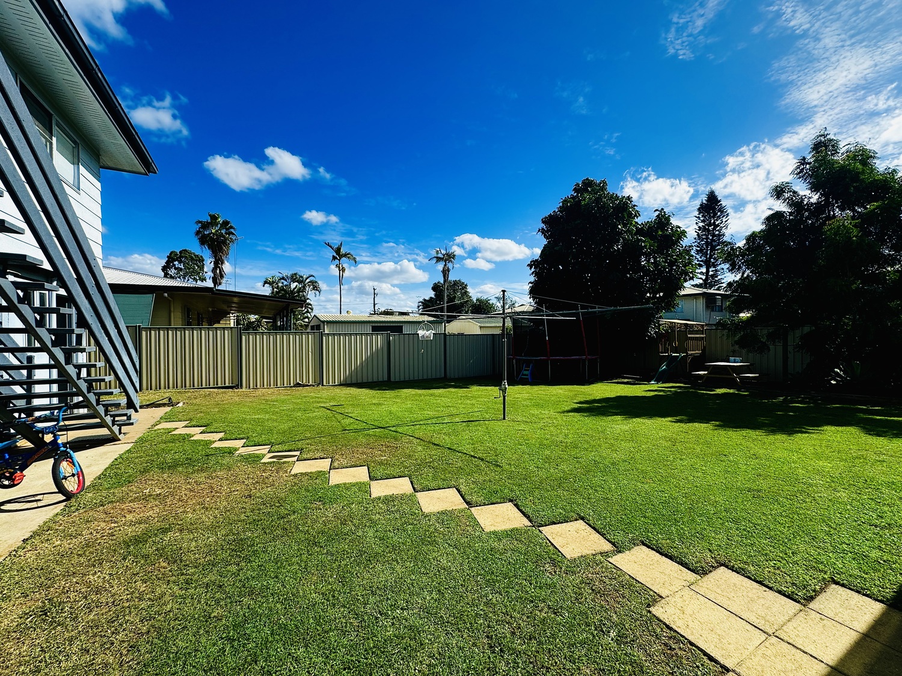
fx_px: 365
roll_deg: +0.7
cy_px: 338
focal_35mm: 14
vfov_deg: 85.7
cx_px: 451
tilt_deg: -1.1
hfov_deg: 102.1
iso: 50
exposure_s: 1/1420
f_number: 2.2
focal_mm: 2.22
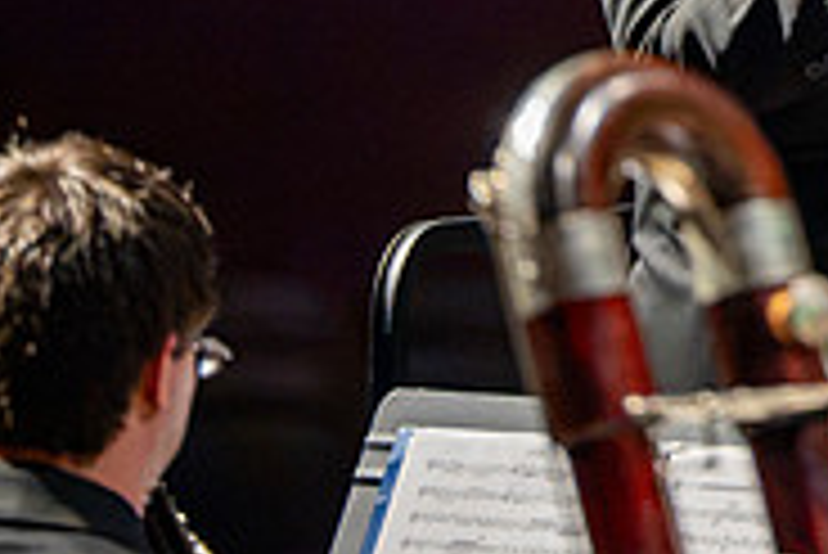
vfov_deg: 2.2
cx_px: 1012
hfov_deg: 3.3
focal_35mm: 629
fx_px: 14478
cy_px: -300
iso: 12800
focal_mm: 200
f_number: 2.8
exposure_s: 1/640
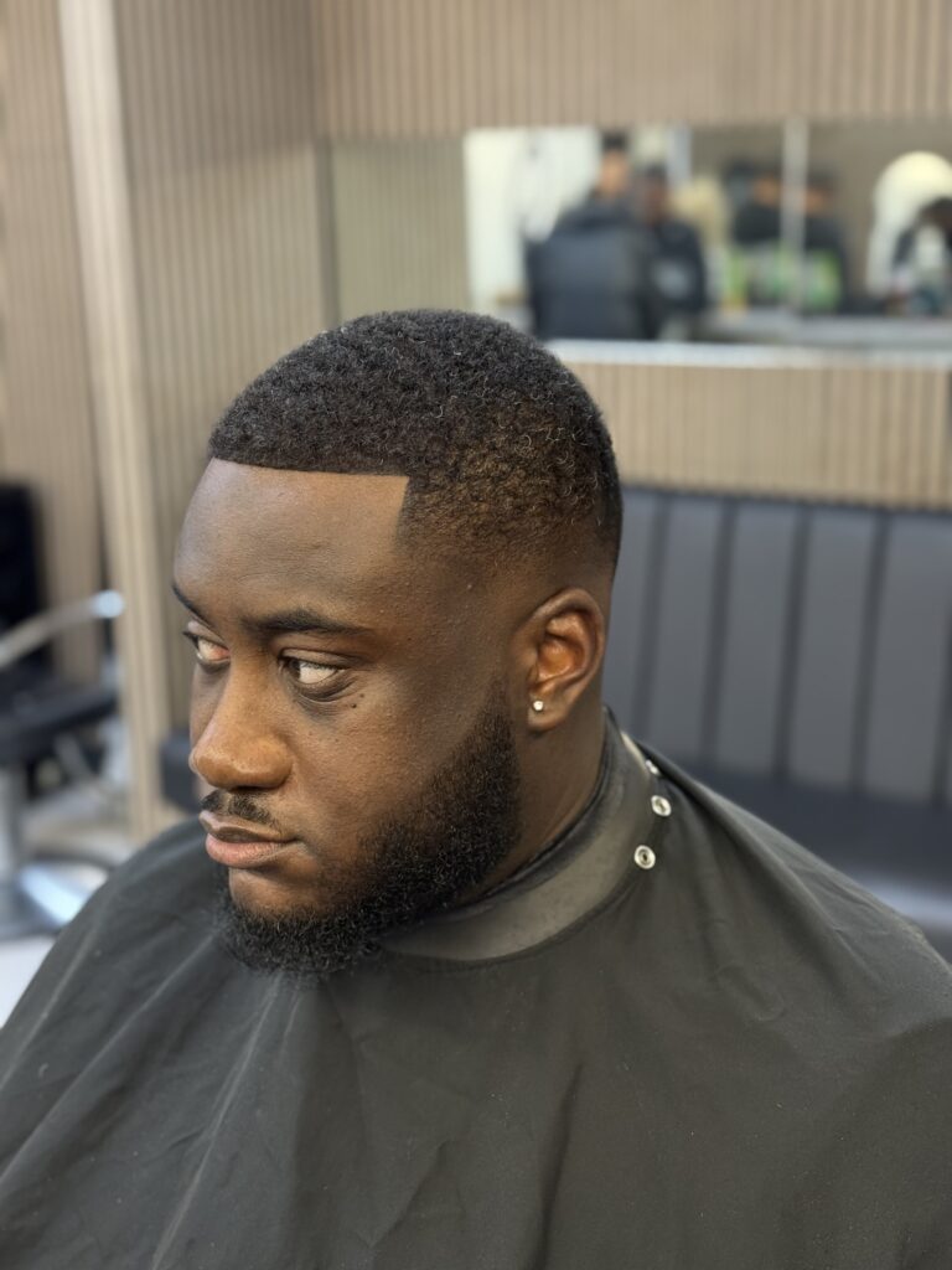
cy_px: 635
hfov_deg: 30.3
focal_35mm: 48
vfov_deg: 39.7
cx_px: 476
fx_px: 1760
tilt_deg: -13.9
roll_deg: +1.3
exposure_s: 1/100
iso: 200
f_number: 1.78
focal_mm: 6.76
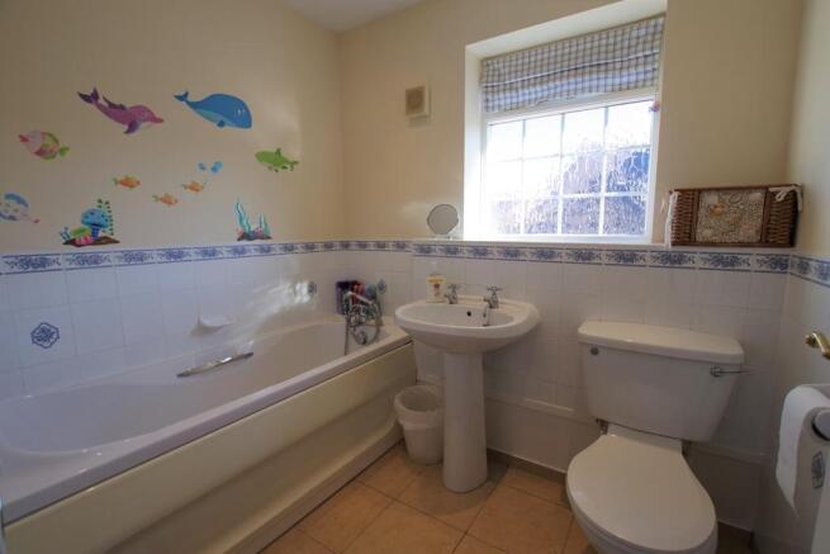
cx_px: 415
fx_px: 346
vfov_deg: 77.4
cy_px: 277
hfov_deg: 100.4
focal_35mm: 15
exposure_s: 1/60
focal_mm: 10
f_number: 5.6
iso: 200
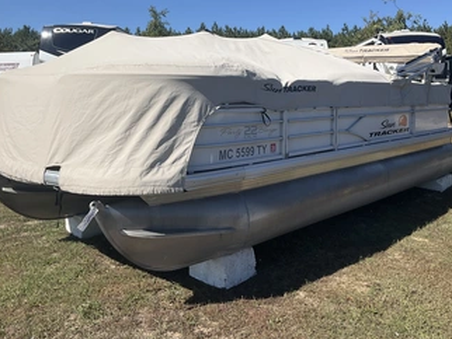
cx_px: 229
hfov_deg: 51.3
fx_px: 470
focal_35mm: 36
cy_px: 132
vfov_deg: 39.5
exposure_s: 1/2667
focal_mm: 3
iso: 25
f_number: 1.8
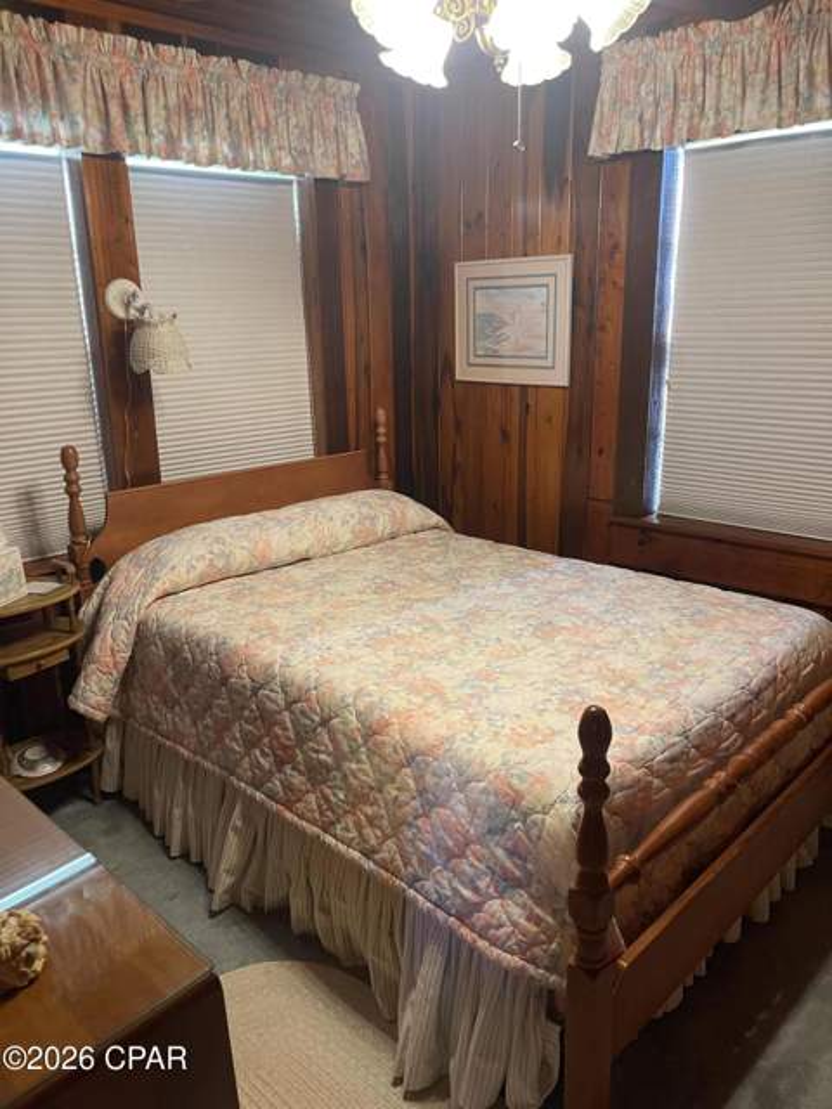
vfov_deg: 69.4
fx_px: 801
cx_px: 416
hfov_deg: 54.9
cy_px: 554
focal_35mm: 25
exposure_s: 1/60
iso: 320
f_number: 1.6
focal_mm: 5.1
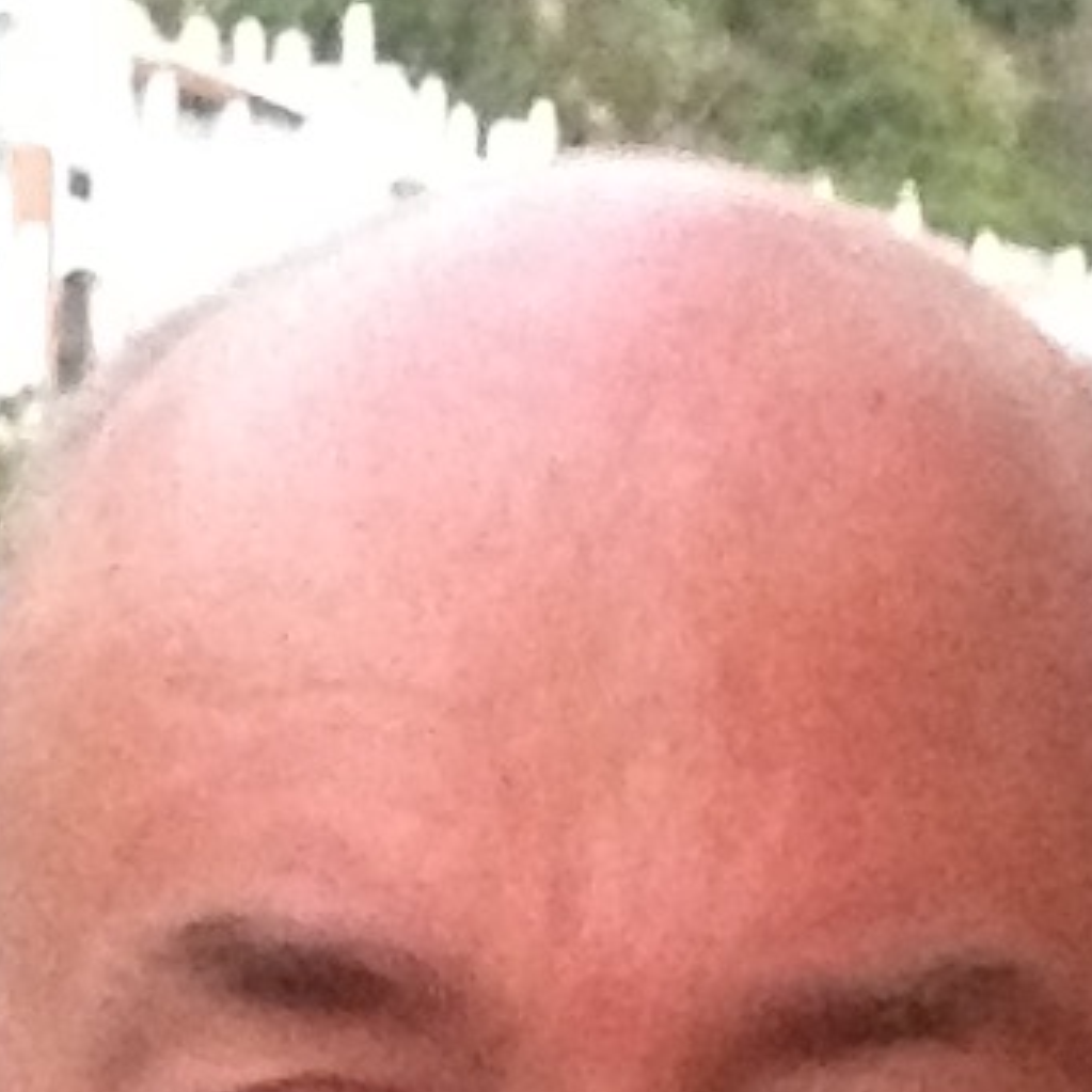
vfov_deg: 15.3
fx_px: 3890
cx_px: 628
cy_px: 1348
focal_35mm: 109
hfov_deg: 16.0
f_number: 2.4
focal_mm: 2.18
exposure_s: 1/15
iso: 800
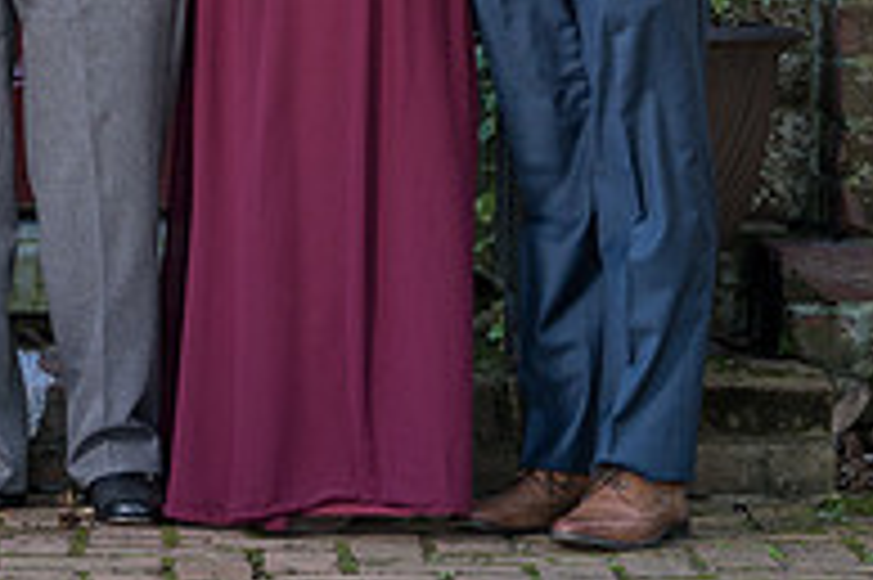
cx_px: -113
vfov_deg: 3.4
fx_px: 9788
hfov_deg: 5.1
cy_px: -444
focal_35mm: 404
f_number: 4.5
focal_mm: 102
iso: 400
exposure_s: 1/200
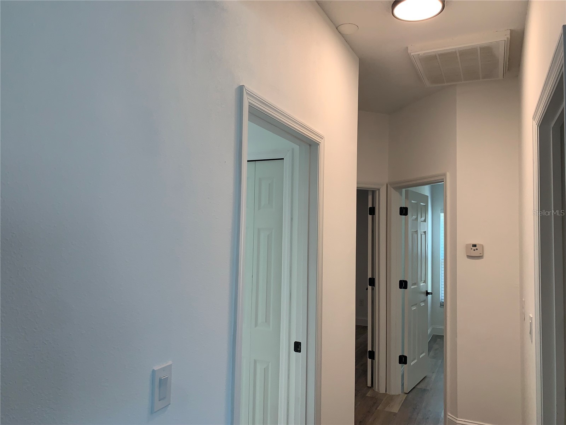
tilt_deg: +1.4
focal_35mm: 26
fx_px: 425
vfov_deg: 53.1
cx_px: 283
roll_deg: -0.9
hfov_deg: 67.3
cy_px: 212
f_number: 1.8
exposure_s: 1/60
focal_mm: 4.25
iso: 64
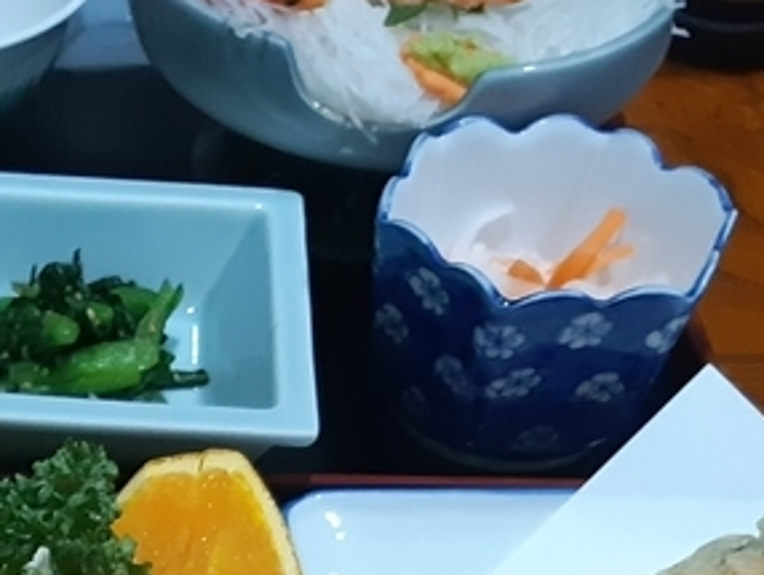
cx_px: -401
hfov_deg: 16.4
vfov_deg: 11.9
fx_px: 2408
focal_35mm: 109
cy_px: 1195
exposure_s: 1/50
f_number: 1.7
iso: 250
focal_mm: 3.93
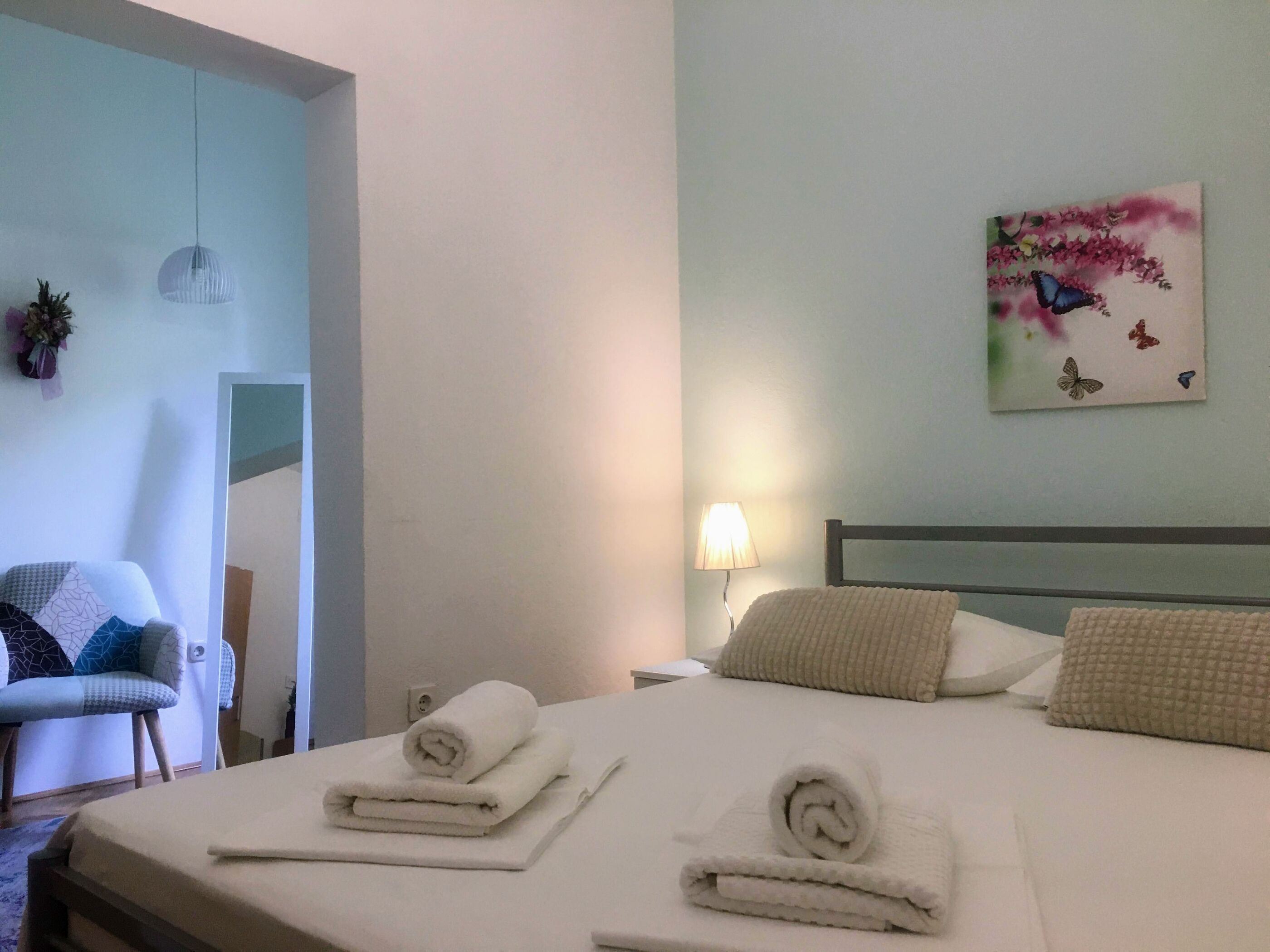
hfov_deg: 61.7
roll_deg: +1.3
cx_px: 635
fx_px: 1064
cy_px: 476
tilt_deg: +0.4
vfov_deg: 48.2
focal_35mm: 29
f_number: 2.2
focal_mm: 4.15
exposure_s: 1/33
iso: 64
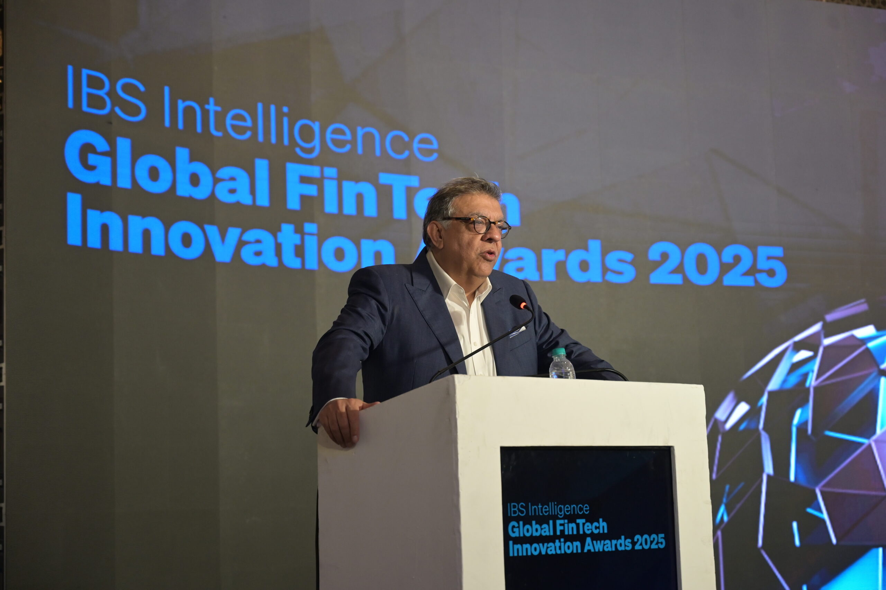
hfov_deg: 32.4
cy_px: 295
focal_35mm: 62
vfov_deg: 21.9
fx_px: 1525
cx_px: 443
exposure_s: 1/250
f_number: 4
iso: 2000
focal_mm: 62
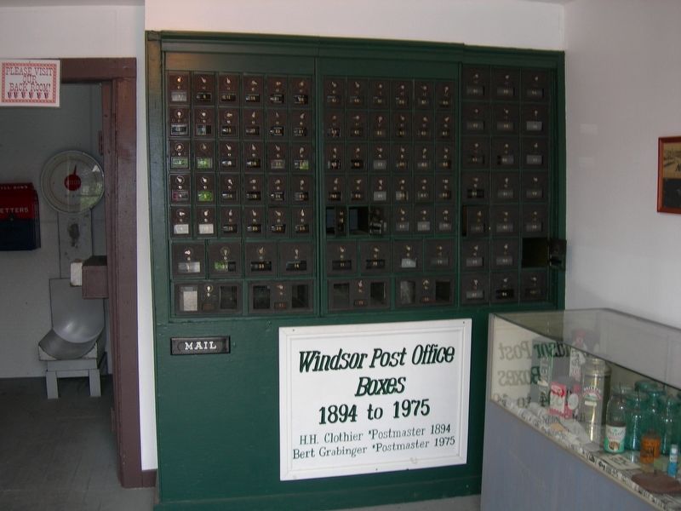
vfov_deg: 37.7
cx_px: 340
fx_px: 748
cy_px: 256
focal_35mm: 38
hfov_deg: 49.0
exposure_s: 1/30
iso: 50
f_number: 2.8
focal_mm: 7.8
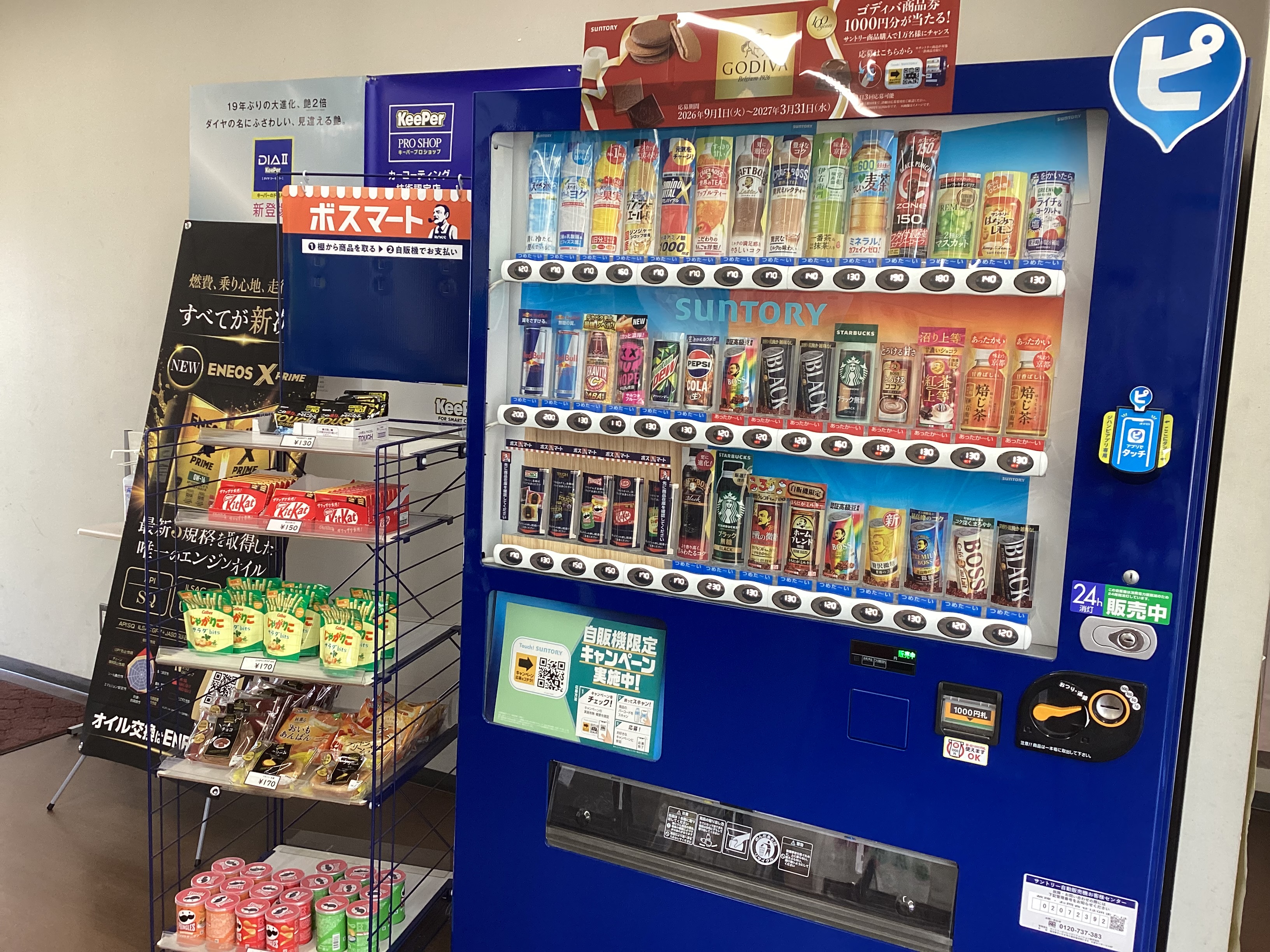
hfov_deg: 58.4
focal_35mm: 31
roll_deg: -1.0
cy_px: 476
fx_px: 1137
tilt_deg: -7.6
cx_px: 635
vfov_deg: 45.4
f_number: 2.4
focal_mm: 3.3
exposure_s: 1/60
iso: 80
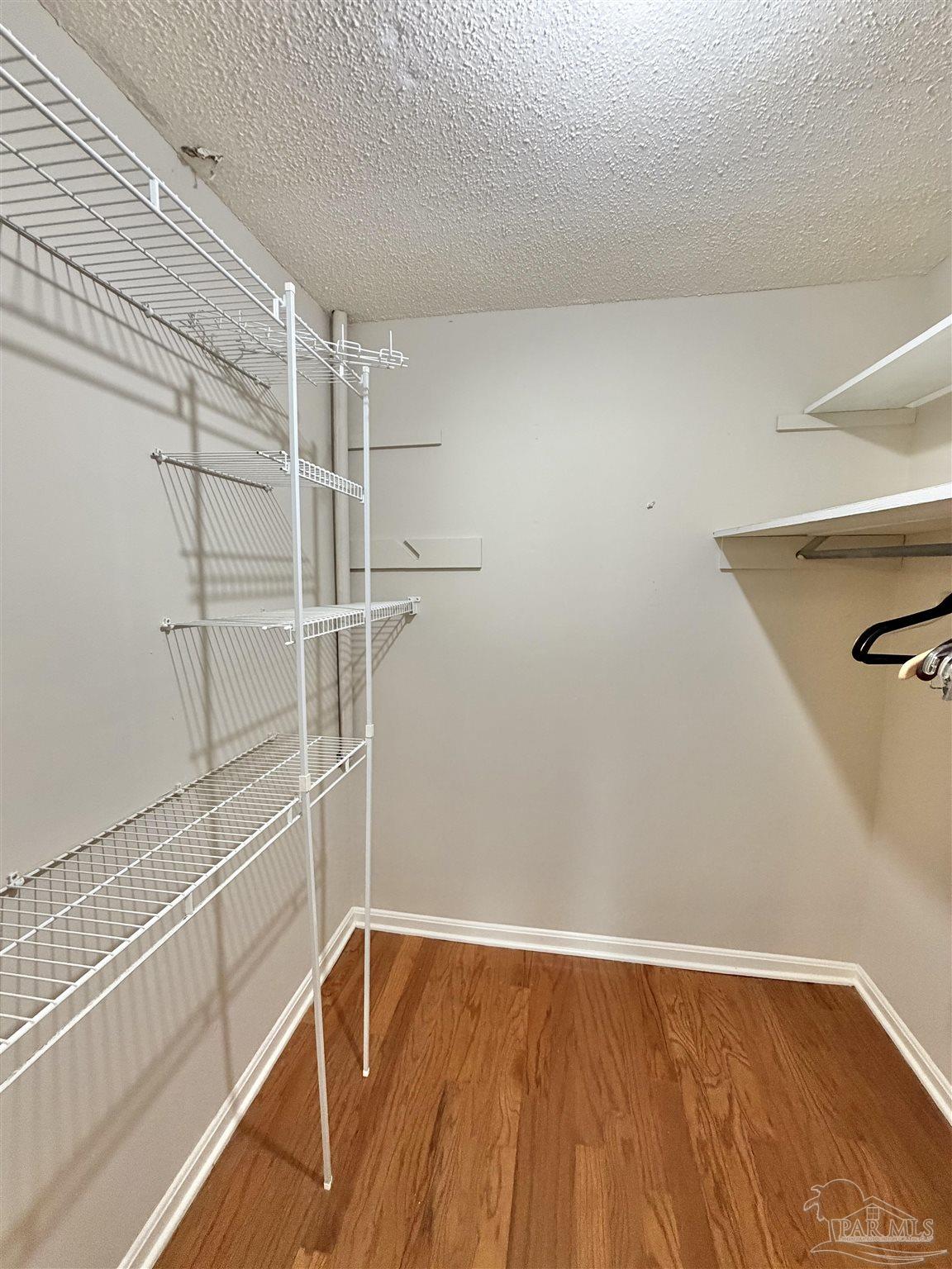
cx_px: 476
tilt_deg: -6.0
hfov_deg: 85.7
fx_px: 513
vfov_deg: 102.1
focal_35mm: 14
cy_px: 634
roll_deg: -0.8
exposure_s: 1/60
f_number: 2.2
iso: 400
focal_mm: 2.22
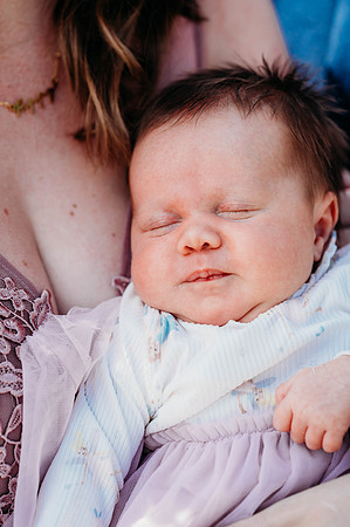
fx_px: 1242
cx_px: 175
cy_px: 264
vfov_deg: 23.9
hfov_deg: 16.0
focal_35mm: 85
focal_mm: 85
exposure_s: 1/400
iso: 100
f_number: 4
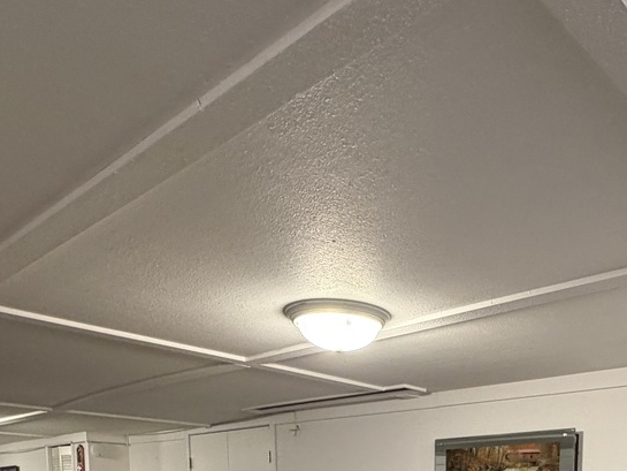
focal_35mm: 37
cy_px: 601
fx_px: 670
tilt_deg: -8.2
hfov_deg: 48.4
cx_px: 462
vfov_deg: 30.9
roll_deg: -0.2
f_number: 2.2
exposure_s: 1/60
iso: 320
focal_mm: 2.22
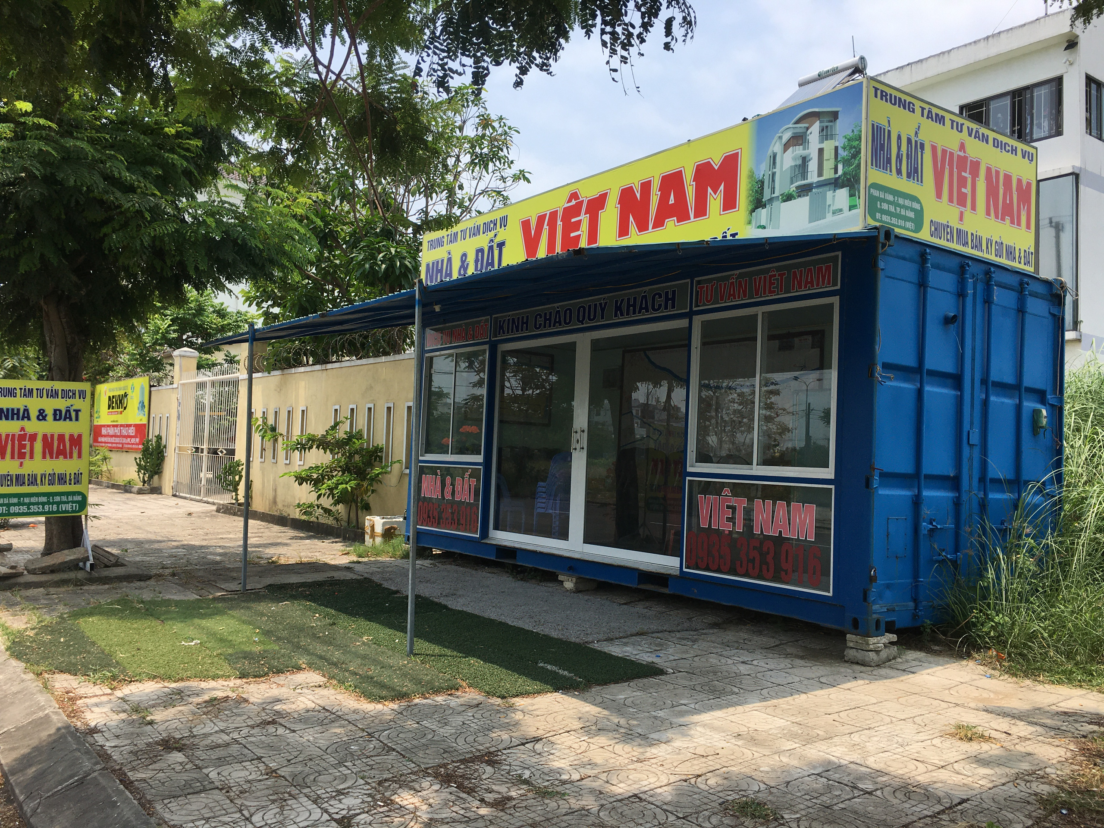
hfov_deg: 61.7
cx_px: 552
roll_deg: -1.4
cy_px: 414
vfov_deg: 48.2
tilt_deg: +3.0
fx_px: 925
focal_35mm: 29
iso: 25
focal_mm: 4.15
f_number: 2.2
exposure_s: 1/1304
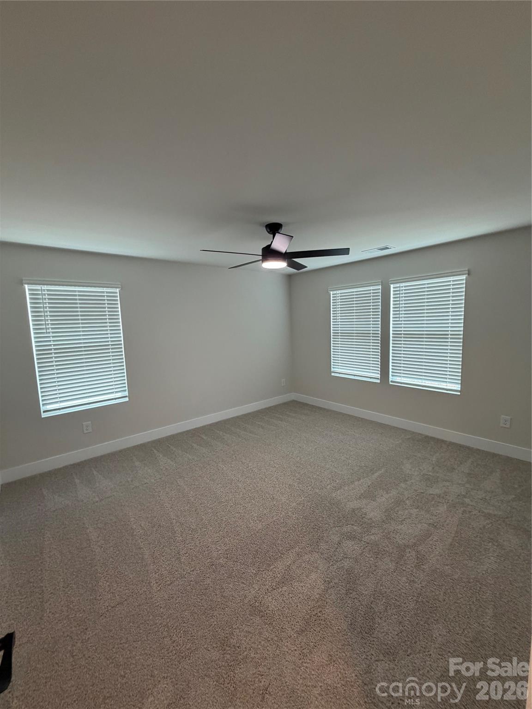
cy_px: 354
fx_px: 287
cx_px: 266
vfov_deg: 102.1
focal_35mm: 14
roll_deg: +2.1
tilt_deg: -4.6
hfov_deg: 85.7
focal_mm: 2.22
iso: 250
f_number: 2.2
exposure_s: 1/118
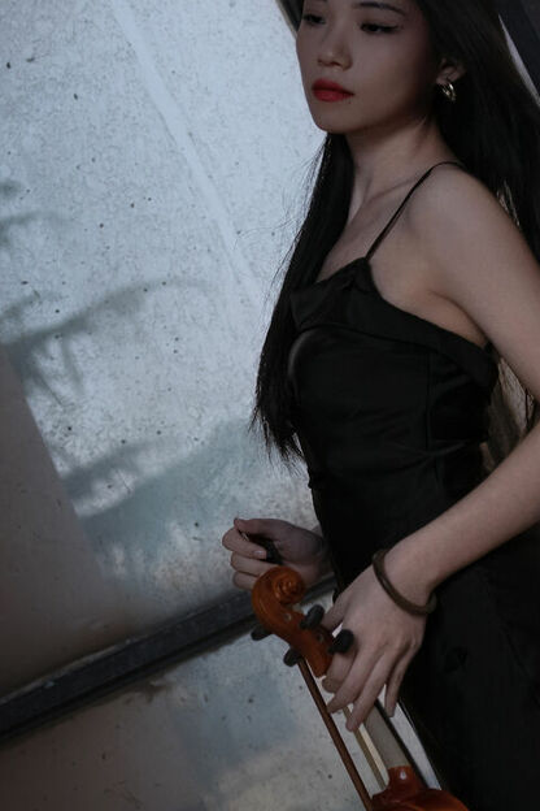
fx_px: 2272
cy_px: 545
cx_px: 370
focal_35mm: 101
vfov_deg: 20.1
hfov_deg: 13.5
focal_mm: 40
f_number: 2.5
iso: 320
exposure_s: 1/160
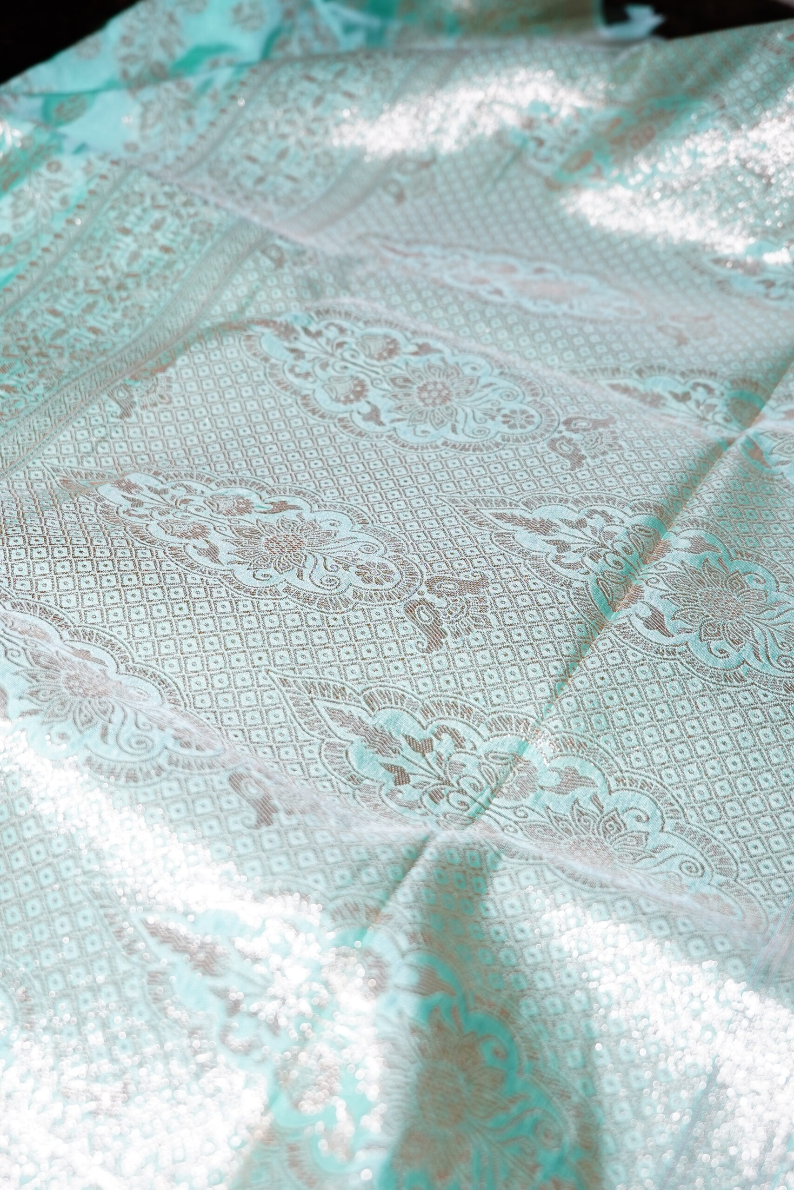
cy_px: 595
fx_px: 1191
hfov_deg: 36.9
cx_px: 397
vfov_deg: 53.1
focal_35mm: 36
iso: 320
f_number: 2.8
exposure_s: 1/200
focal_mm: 24
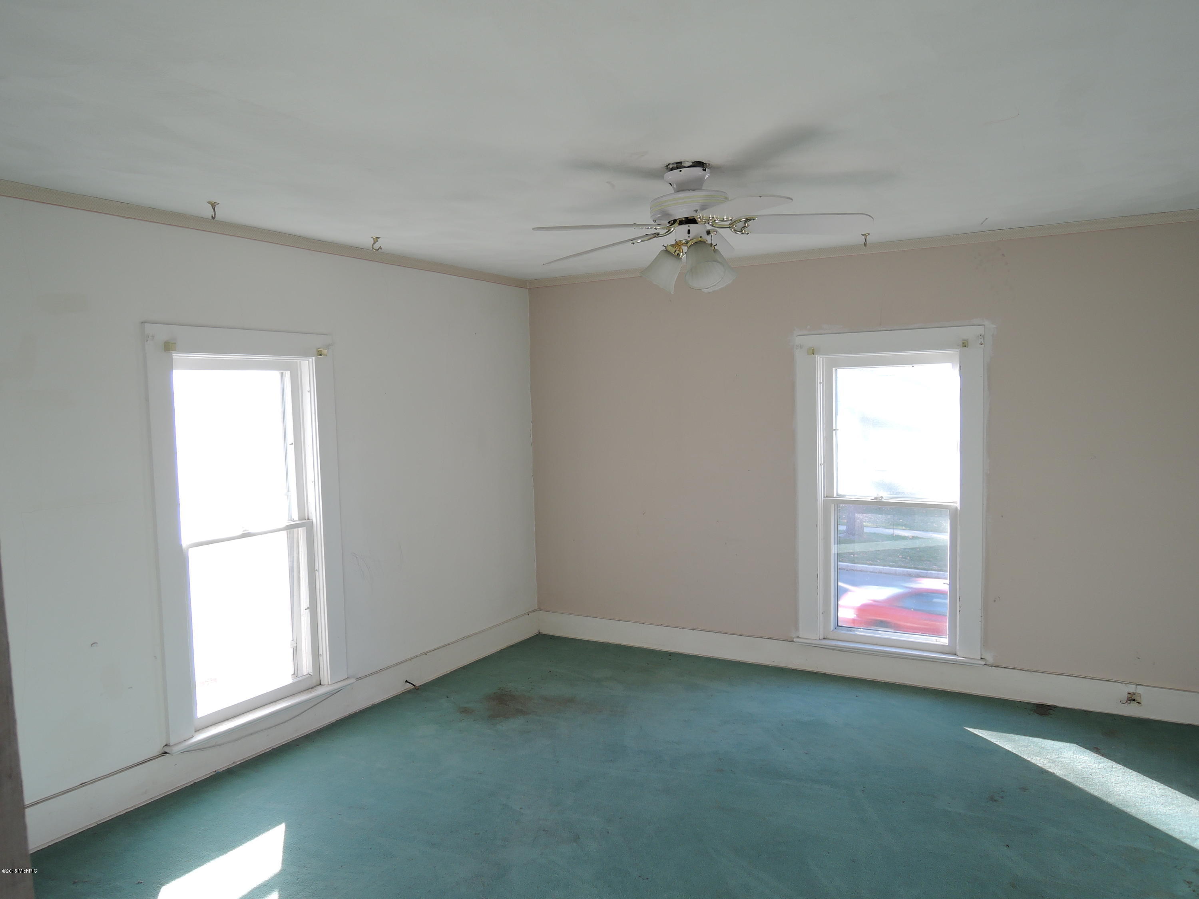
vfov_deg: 56.8
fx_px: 831
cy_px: 450
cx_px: 600
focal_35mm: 24
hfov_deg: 71.6
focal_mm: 5.1
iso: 80
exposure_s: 1/30
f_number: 2.8
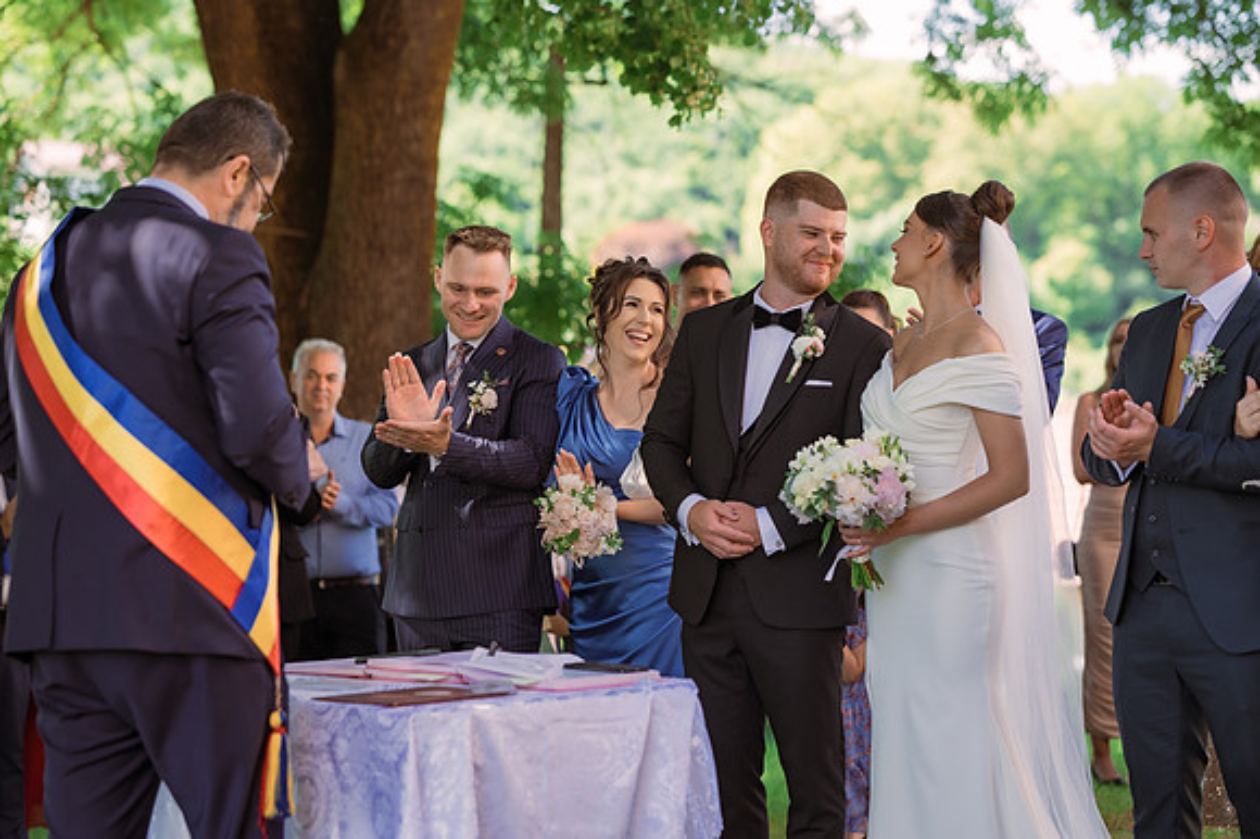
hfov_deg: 23.9
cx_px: 630
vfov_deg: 16.1
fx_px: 2973
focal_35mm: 85
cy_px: 420
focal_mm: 85
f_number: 2.8
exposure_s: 1/500
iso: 250
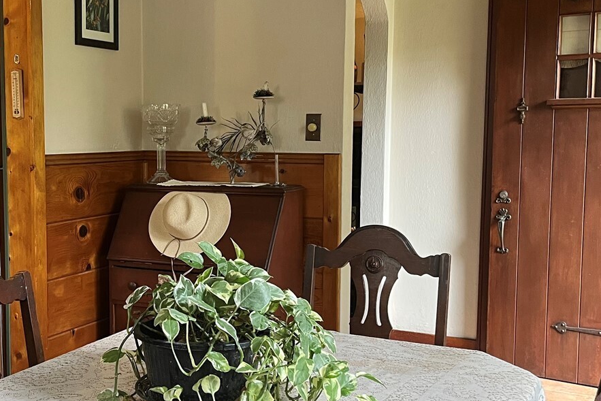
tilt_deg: -6.1
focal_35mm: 49
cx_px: 180
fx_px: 818
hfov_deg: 39.6
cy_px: 209
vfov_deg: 27.5
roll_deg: +0.5
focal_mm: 5.1
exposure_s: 1/60
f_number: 1.6
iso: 200
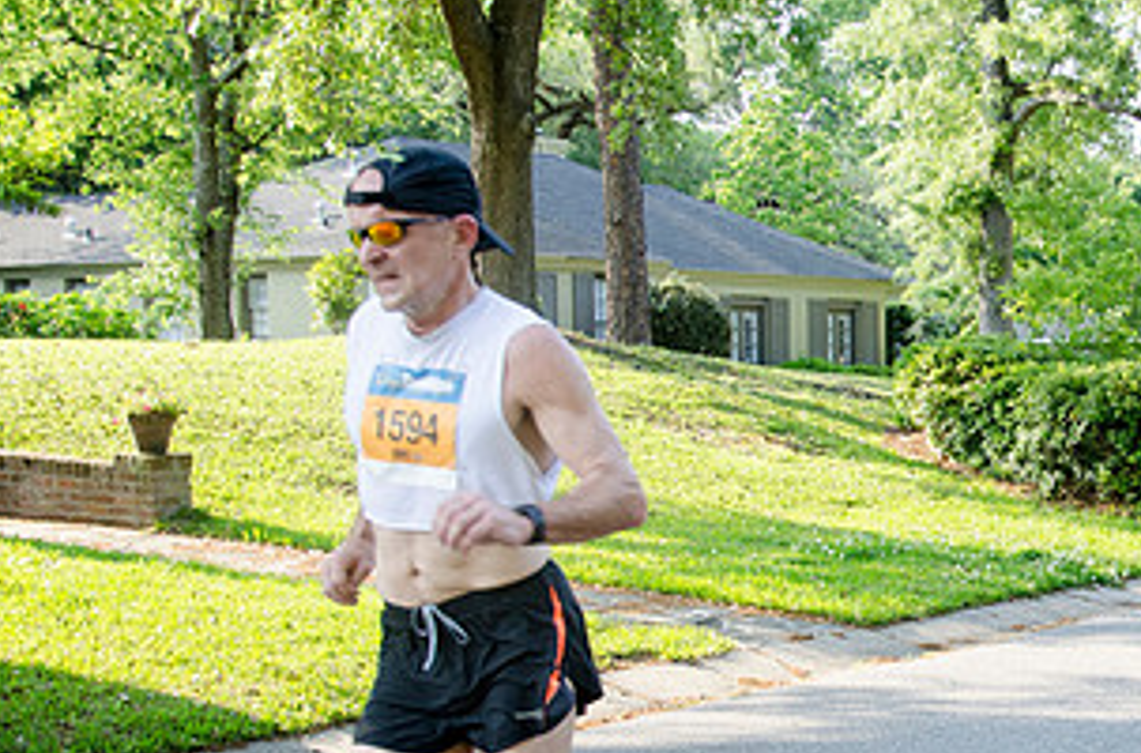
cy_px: 531
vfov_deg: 19.5
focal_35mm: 69
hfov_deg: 28.0
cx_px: 1077
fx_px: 2180
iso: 800
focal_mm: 24
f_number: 5
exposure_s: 1/640
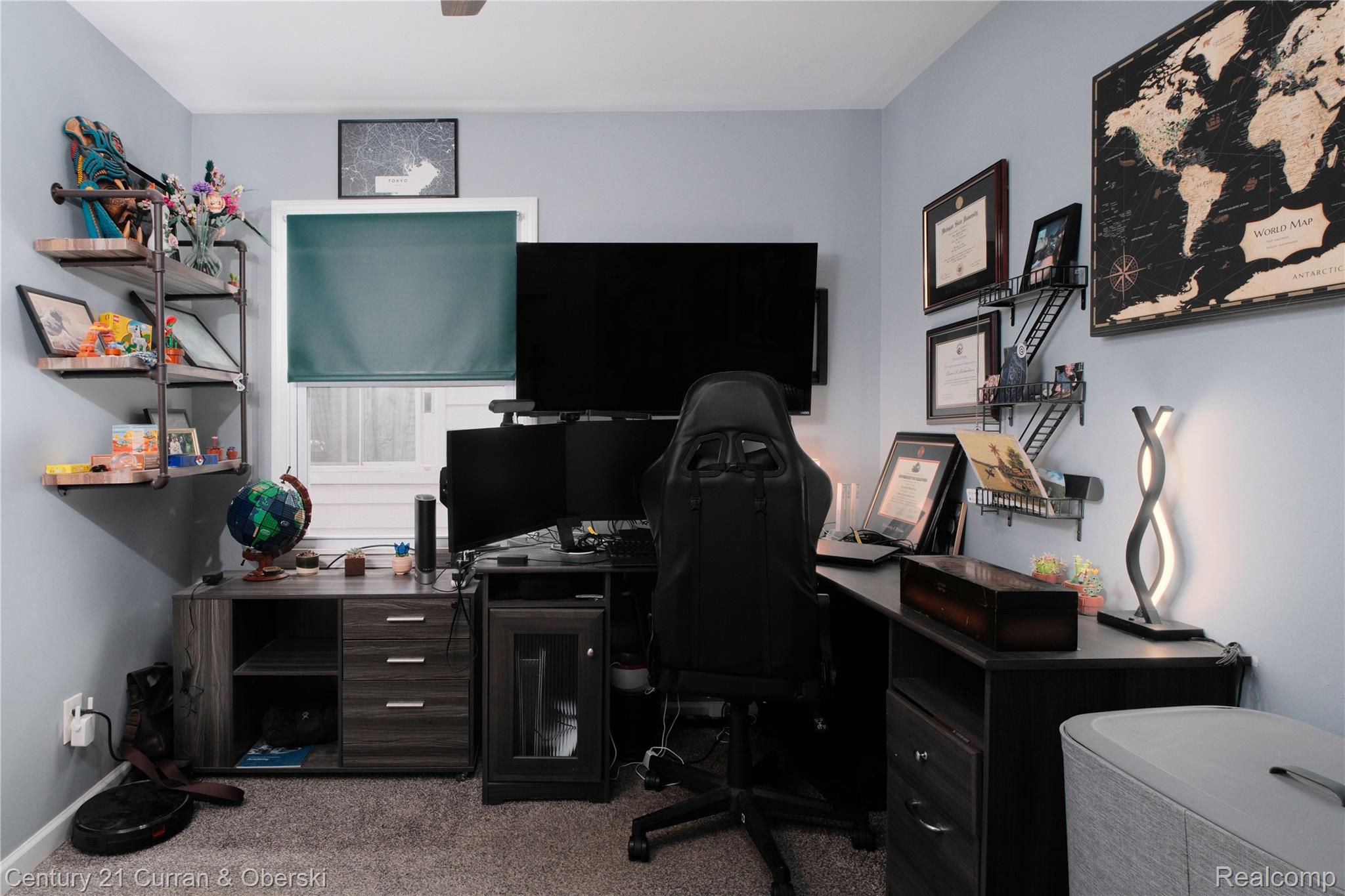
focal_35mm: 18
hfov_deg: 90.0
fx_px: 672
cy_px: 448
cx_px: 672
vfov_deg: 67.4
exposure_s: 1/125
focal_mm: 12
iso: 640
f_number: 8
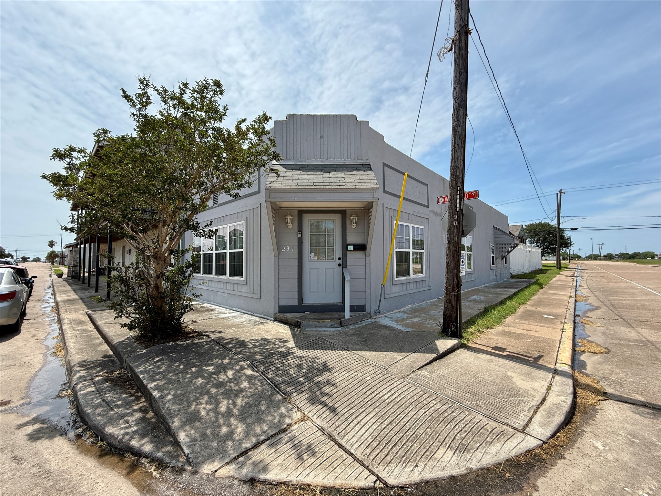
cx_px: 330
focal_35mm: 14
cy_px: 248
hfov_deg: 102.1
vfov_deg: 85.7
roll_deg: -0.3
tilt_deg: +2.9
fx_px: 267
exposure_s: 1/1497
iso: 50
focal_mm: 2.22
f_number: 2.2
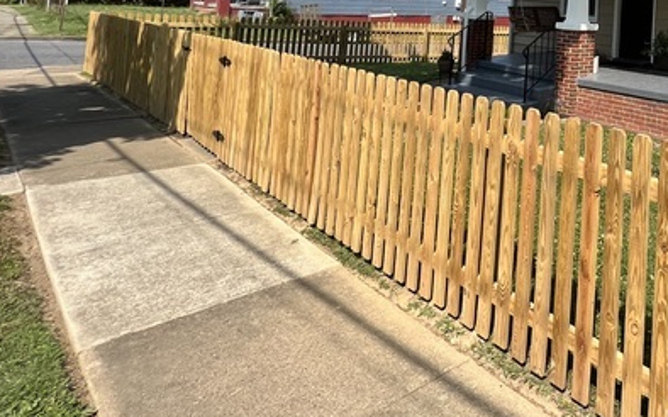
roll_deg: -2.6
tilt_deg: +3.5
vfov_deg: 38.0
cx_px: 656
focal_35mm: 28
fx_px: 510
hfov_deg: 53.5
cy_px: -27
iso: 32
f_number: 1.8
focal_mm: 1.57
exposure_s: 1/1815
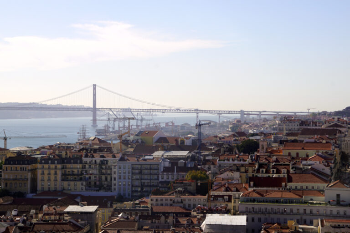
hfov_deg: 19.5
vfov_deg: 13.0
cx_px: 175
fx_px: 1021
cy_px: 116
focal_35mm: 105
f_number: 10
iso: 100
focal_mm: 70
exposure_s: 1/250
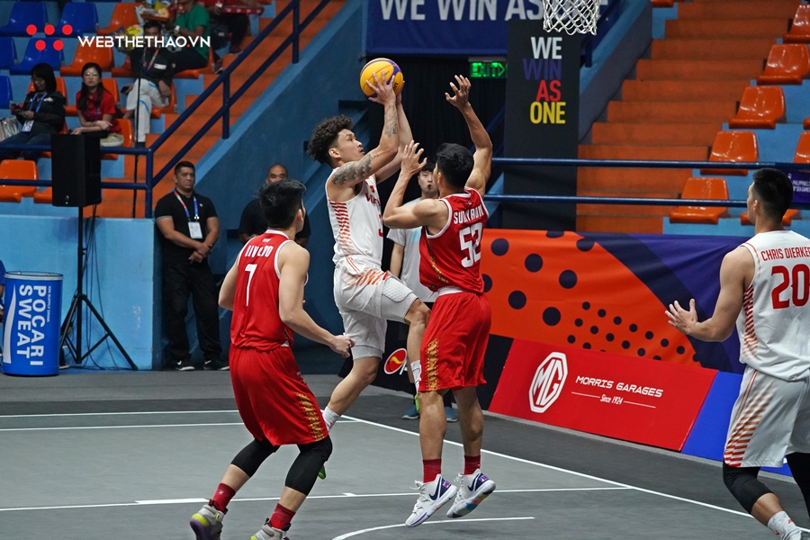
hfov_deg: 15.0
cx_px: 405
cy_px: 270
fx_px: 3082
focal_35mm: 137
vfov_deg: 10.0
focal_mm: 137
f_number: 5
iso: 8000
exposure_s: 1/1000
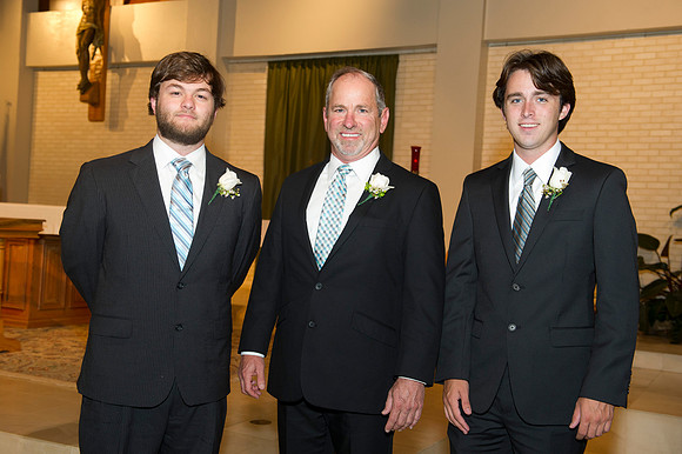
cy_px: 227
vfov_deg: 30.5
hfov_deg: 44.5
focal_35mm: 44
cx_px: 341
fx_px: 833
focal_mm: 44
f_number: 5.6
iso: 1600
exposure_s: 1/100
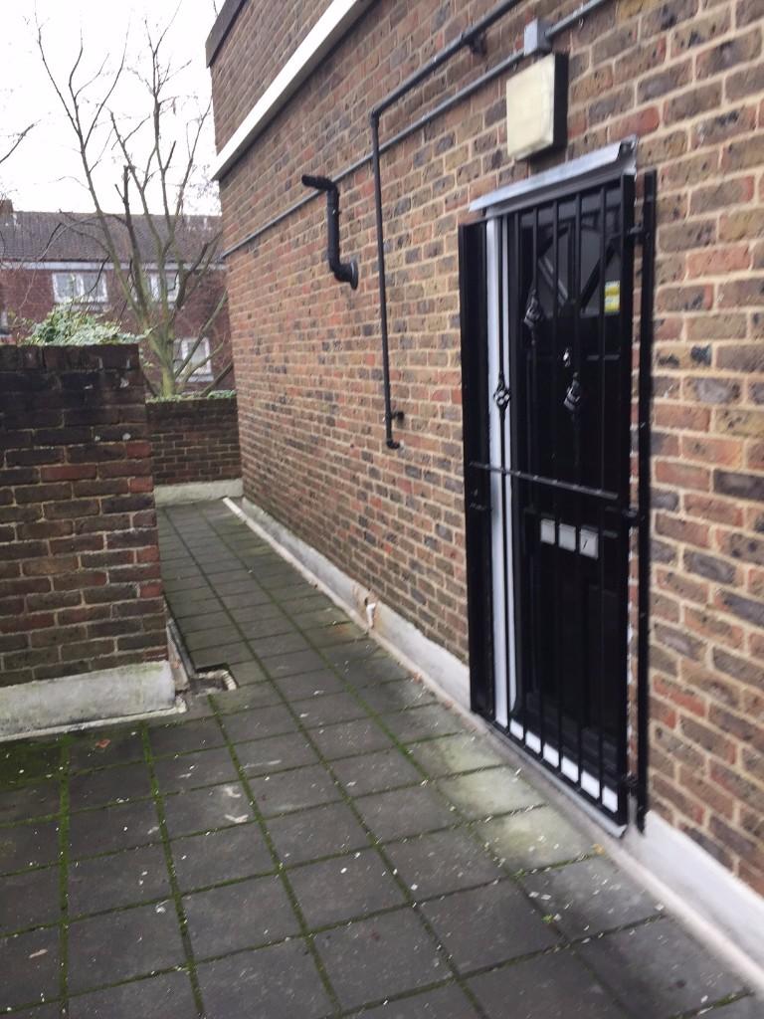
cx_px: 382
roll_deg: +2.9
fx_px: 853
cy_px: 510
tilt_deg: -8.9
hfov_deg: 48.2
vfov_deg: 61.7
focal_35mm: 29
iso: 32
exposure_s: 1/50
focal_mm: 4.15
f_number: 2.2
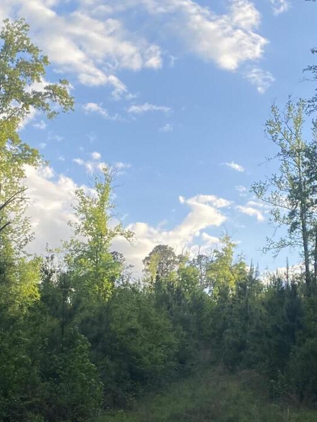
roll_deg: -0.3
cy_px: 327
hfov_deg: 20.1
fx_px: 891
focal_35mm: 73
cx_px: 220
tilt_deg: +6.3
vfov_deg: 26.3
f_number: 1.8
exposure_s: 1/973
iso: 32
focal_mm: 4.25
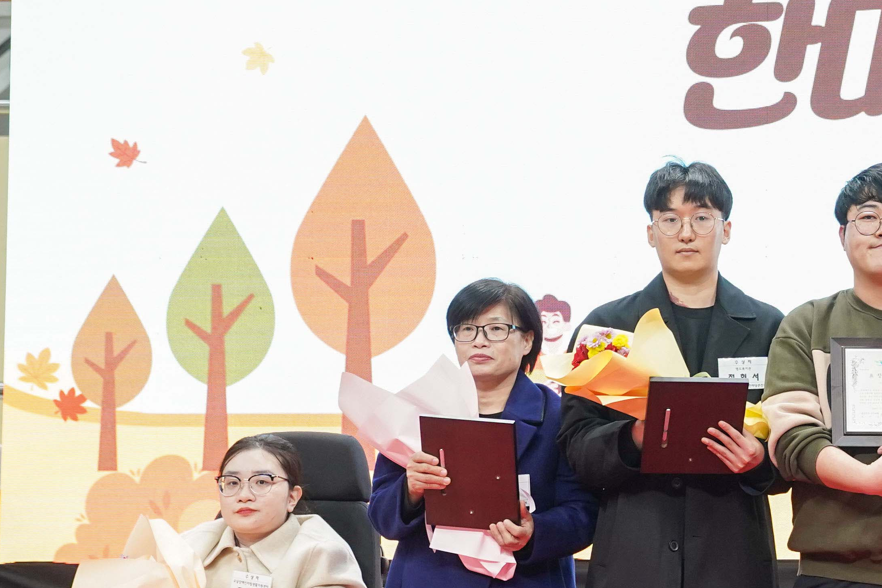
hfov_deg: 18.1
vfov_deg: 12.8
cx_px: 1062
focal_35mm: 107
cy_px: 393
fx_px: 2621
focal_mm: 39
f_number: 4
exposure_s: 1/160
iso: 1600
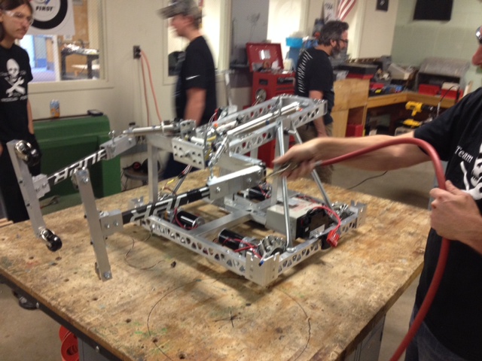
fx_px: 487
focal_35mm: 35
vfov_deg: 40.7
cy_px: 180
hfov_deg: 52.6
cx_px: 241
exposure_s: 1/20
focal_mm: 4.28
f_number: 2.4
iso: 160
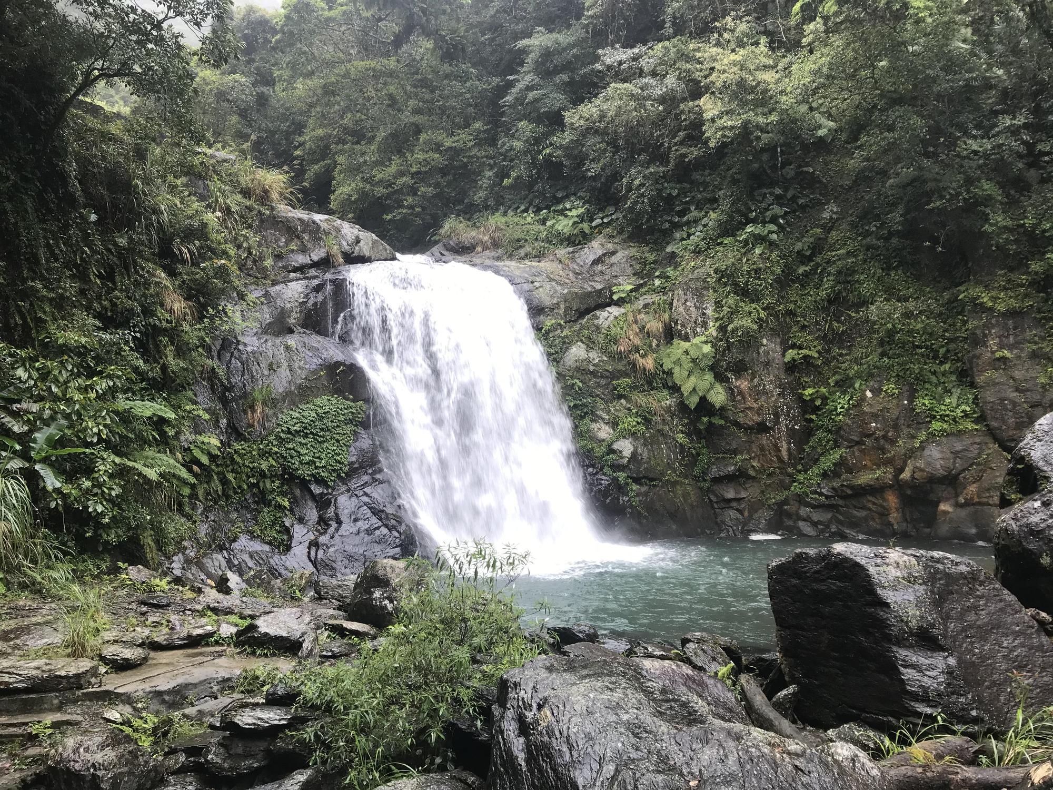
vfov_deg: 49.7
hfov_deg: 63.4
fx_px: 852
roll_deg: +1.8
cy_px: 395
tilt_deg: +4.9
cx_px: 526
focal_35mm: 28
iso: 25
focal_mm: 3.99
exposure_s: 1/40
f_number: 1.8
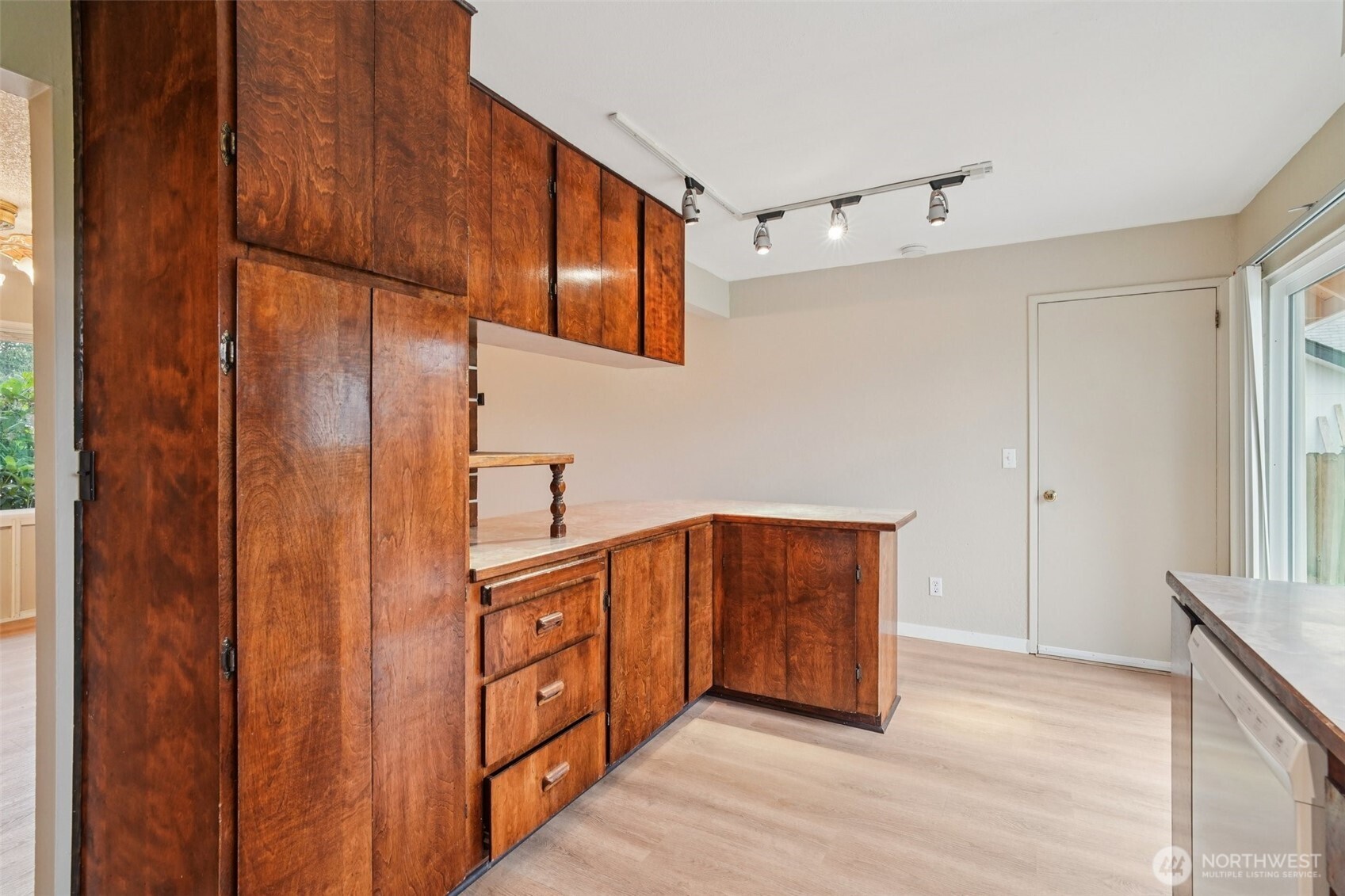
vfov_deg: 73.7
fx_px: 598
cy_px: 448
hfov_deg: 96.7
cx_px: 672
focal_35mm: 16
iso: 1600
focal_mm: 16
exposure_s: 1/15
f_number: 8
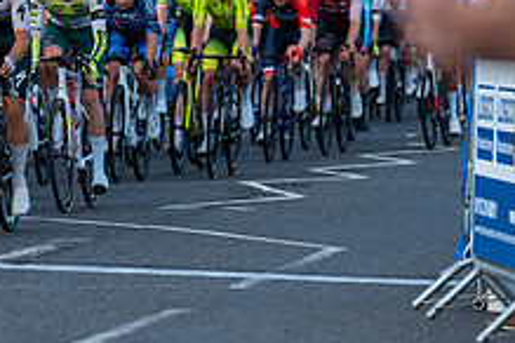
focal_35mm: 402
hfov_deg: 5.1
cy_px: 32
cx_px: -106
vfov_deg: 3.4
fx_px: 5750
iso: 1000
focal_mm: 144
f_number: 3.5
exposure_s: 1/800
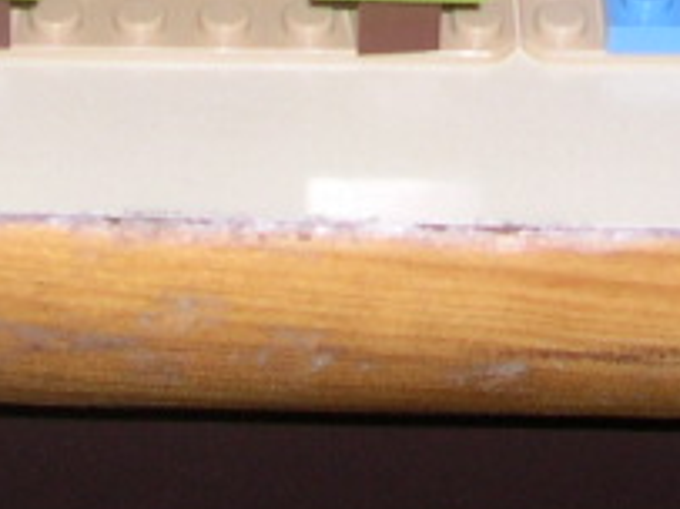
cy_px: -626
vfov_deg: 7.3
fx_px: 3769
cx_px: 472
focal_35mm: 192
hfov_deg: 10.3
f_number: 7.6
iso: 100
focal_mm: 8
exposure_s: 1/30
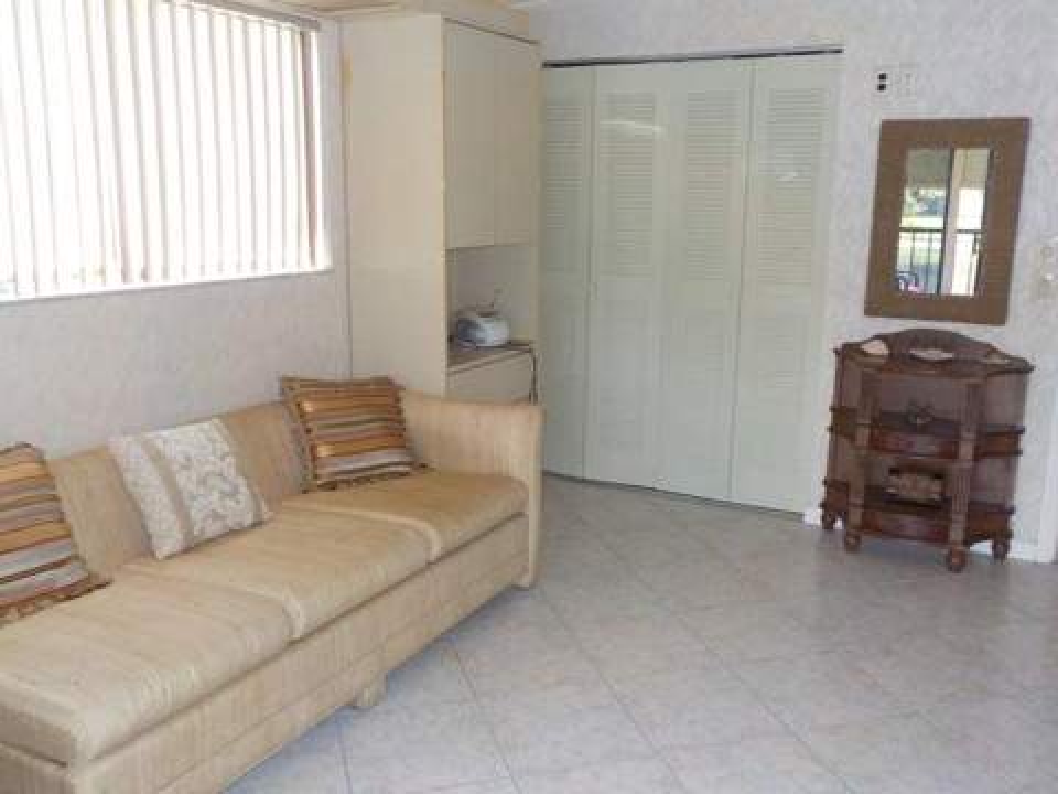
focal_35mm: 30
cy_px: 397
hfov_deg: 60.0
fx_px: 917
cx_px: 529
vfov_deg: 46.8
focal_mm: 4.1
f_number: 3.3
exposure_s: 1/30
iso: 220
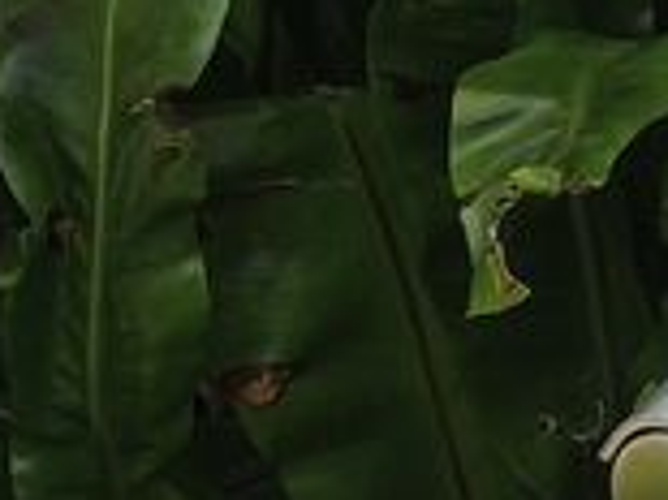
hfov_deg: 11.1
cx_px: 155
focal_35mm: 178
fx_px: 3432
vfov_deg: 7.6
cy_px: -828
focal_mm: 5.35
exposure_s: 1/100
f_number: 1.7
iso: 200
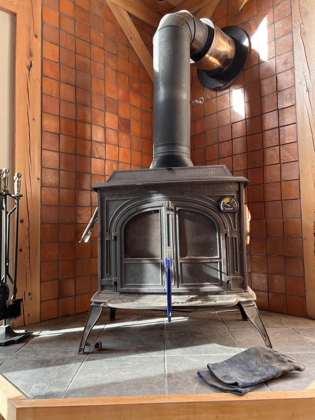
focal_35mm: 26
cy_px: 210
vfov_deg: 67.3
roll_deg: +0.9
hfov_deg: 53.1
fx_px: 315
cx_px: 158
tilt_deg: +4.8
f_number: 1.5
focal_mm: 5.7
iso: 100
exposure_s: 1/121
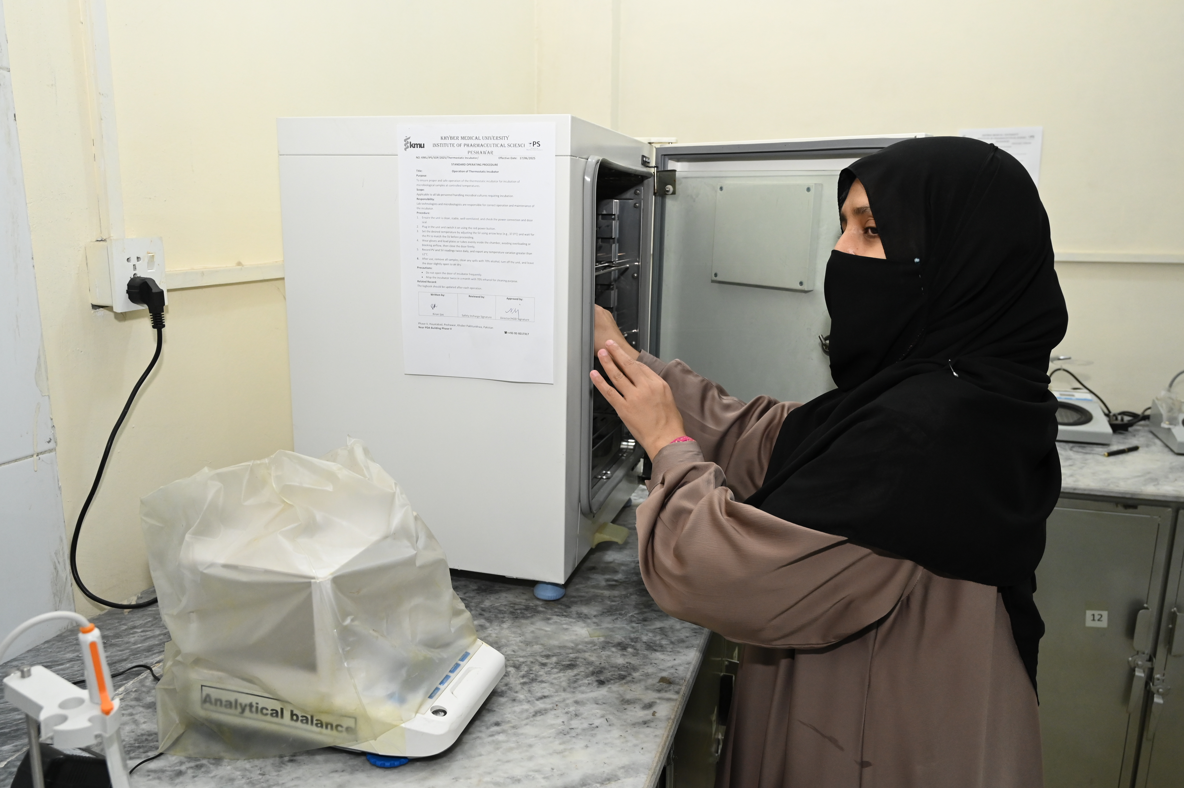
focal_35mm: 28
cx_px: 592
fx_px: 904
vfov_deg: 47.1
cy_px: 394
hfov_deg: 66.4
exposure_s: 1/200
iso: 2500
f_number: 5.6
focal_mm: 27.5
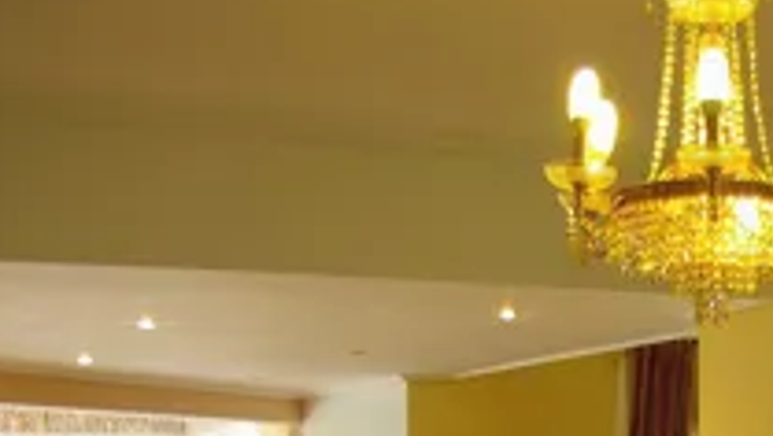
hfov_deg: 25.4
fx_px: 1662
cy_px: 682
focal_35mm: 81
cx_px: 684
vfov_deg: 13.9
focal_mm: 18
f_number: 3.5
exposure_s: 1/30
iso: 200
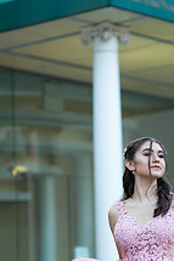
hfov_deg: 7.7
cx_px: 142
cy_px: 248
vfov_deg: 11.5
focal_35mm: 178
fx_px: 1292
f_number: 2
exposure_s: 1/640
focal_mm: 85
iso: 250
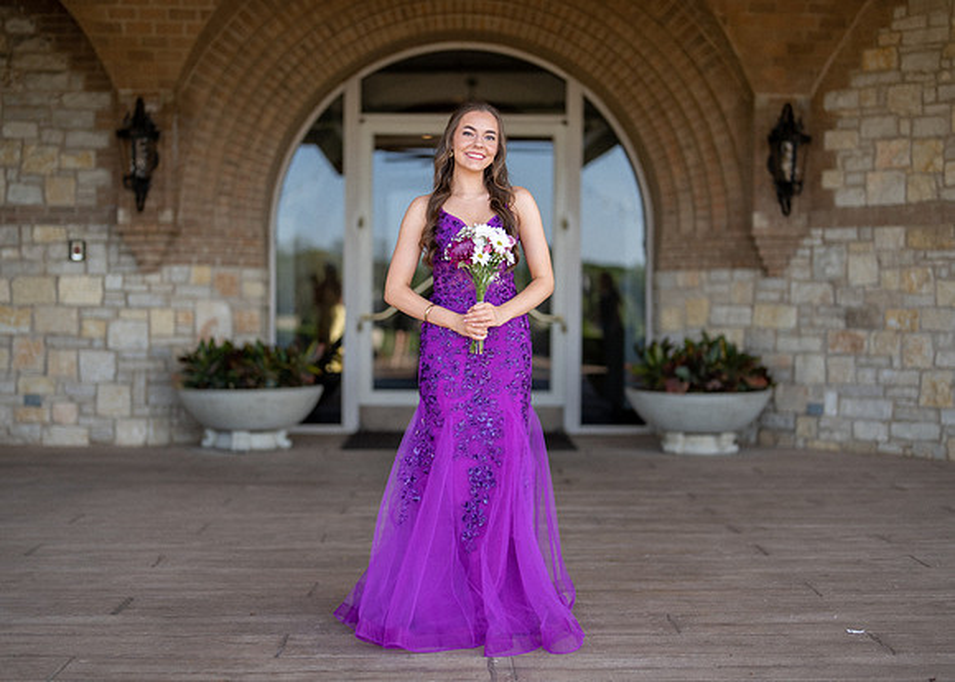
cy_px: 342
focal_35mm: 54
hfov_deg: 36.2
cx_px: 460
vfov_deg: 26.3
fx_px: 1460
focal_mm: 50
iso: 160
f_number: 1.2
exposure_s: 1/2000
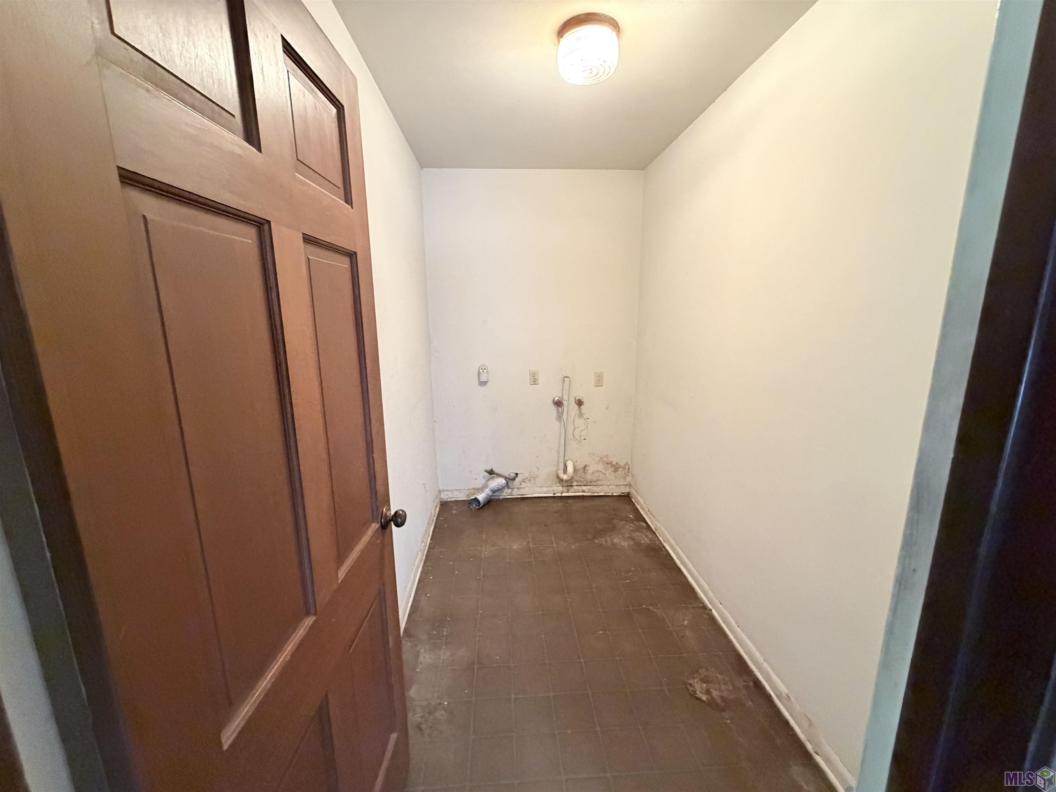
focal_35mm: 14
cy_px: 396
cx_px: 528
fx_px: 427
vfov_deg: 85.7
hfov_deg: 102.1
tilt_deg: -10.4
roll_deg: +1.1
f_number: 2.2
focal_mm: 2.22
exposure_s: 1/60
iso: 800
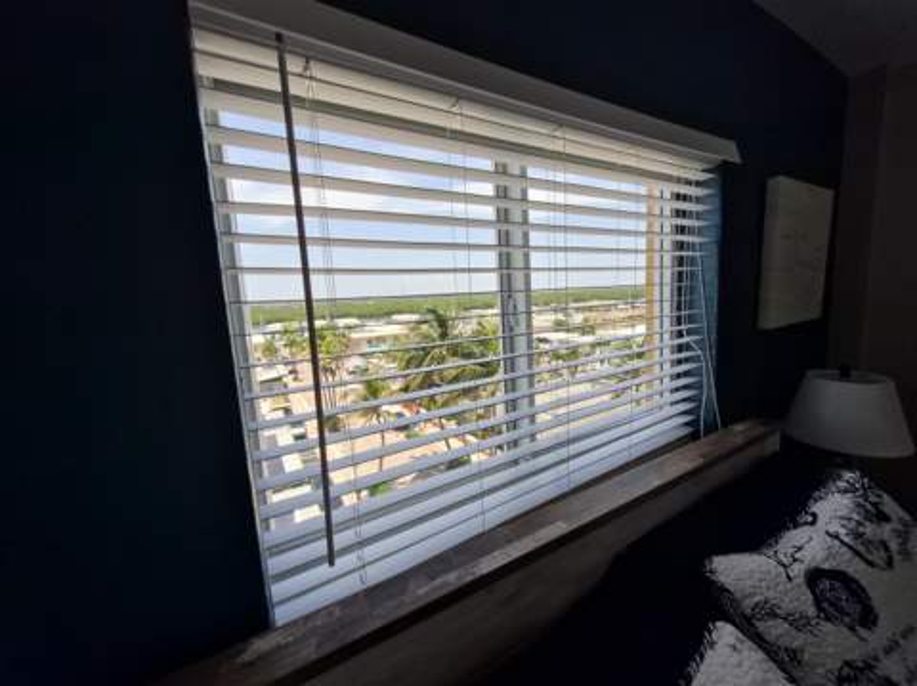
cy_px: 343
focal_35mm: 13
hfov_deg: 106.2
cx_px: 458
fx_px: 344
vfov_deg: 89.8
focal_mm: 1.7
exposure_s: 1/336
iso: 25
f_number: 2.2
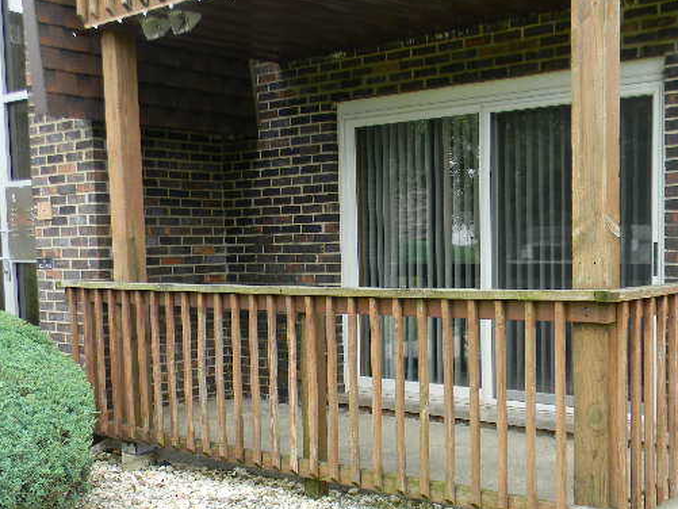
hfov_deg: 41.1
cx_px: 387
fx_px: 901
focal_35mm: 46
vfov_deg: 31.5
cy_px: 296
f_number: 3.7
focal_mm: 6.4
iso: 80
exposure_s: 1/64.2
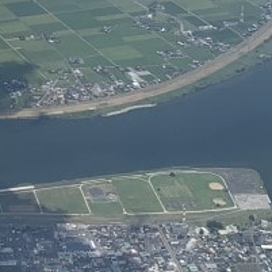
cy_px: -100
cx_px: -176
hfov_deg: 12.0
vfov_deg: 12.3
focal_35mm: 137
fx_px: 1218
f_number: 1.8
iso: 25
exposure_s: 1/3650
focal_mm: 4.25
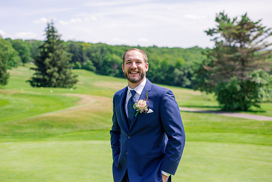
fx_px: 398
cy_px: 86
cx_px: 129
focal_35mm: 53
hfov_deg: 37.7
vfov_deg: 25.7
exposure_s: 1/4000
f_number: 2.8
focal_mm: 50
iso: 250
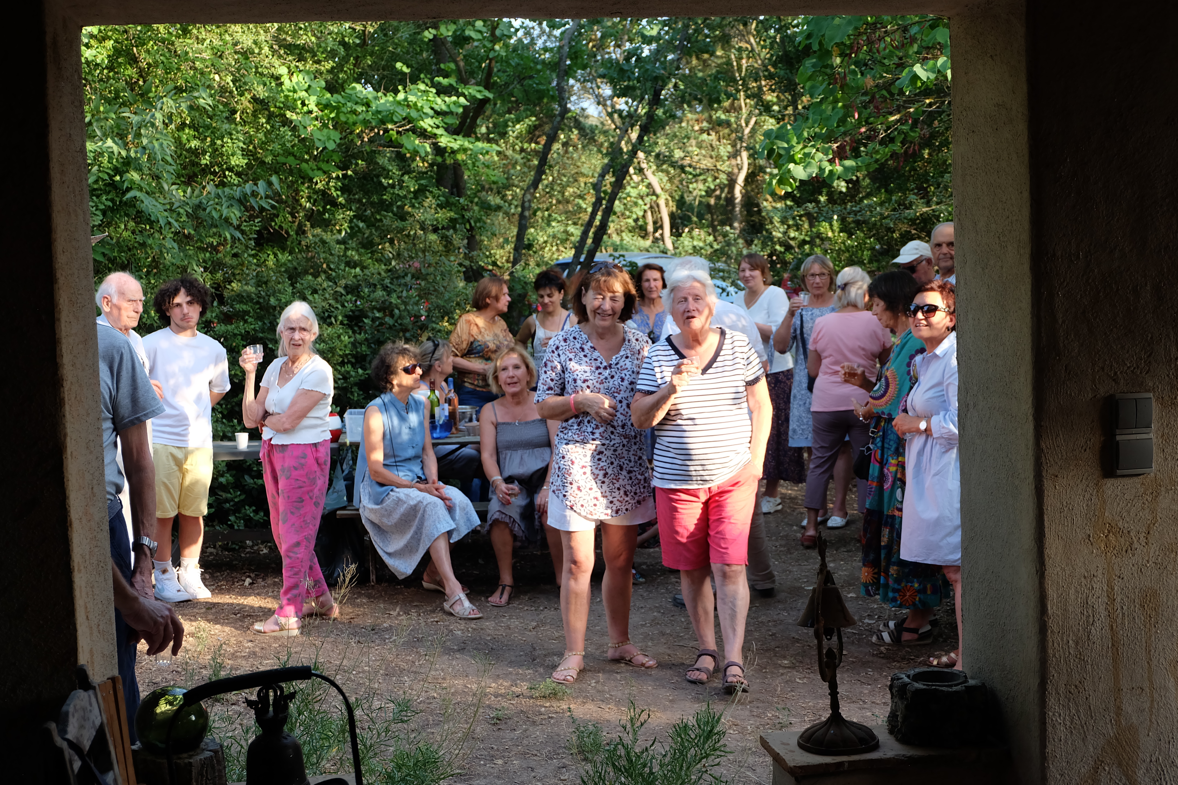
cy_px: 392
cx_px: 589
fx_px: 1374
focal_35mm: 42
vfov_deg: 31.9
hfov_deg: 46.4
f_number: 4.5
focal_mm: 28.2
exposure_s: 1/140
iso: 400
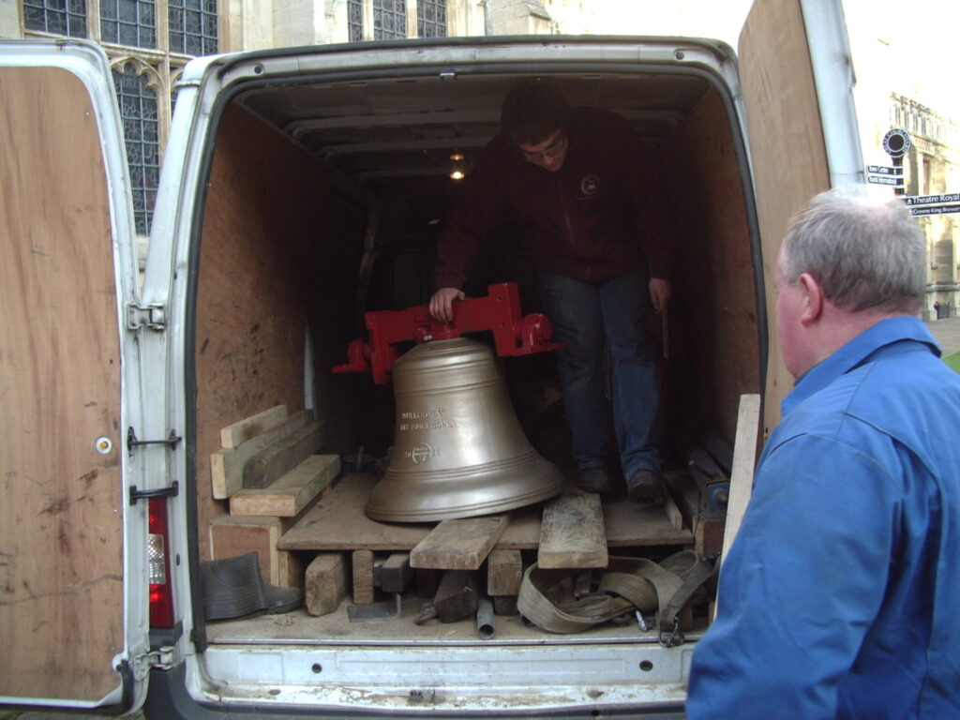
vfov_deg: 40.7
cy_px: 360
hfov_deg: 52.6
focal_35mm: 35
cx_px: 480
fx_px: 971
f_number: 2.6
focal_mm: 5.8
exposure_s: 1/80
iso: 100
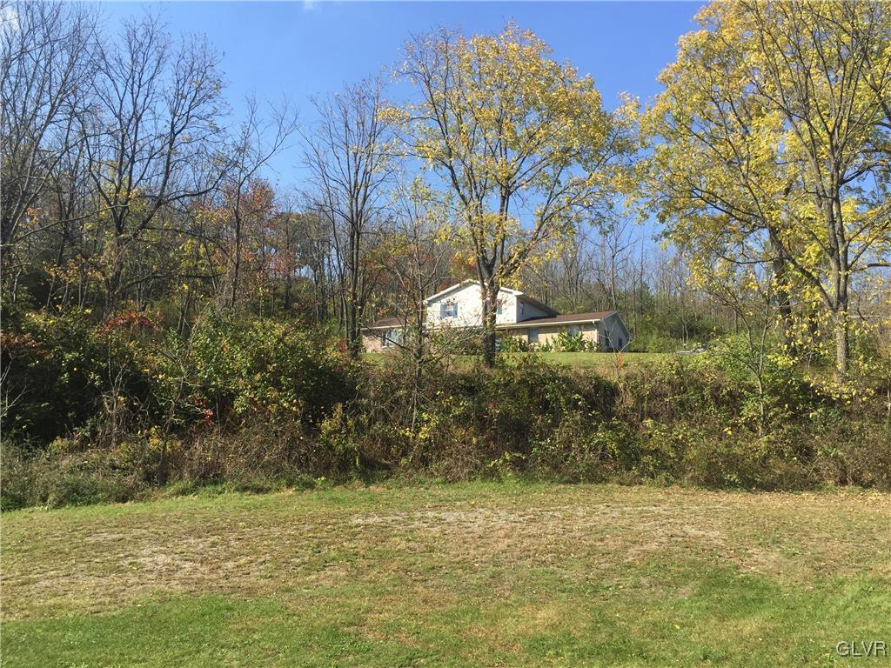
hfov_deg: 61.7
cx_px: 446
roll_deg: -2.3
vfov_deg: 48.2
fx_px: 746
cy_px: 334
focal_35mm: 29
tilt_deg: +11.3
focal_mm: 4.15
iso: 32
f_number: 2.2
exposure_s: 1/964
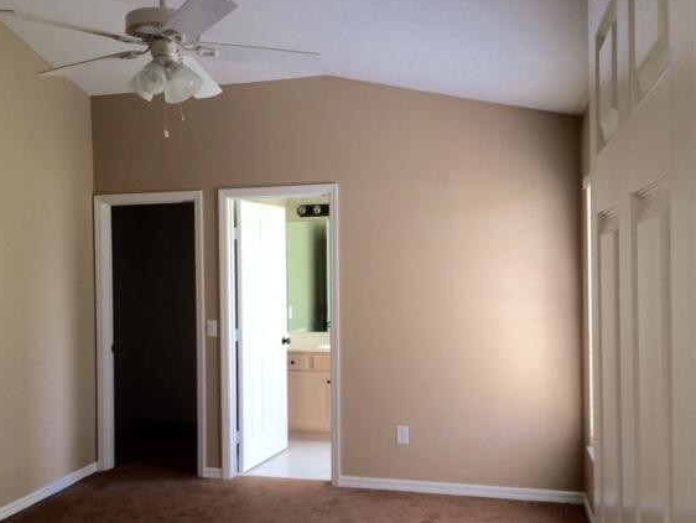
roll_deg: +2.0
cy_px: 279
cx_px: 321
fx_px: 664
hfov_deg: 55.3
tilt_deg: +0.1
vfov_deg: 43.0
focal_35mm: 33
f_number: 2.2
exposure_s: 1/60
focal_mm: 4.15
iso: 40
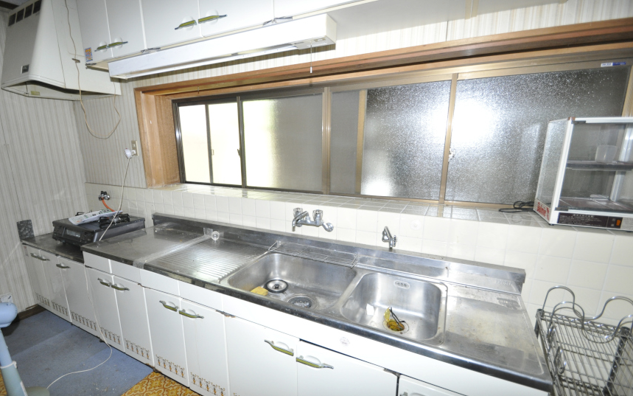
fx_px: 276
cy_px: 209
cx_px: 304
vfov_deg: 71.2
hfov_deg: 97.8
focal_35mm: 16
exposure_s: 1/60
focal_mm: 10
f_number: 4
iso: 800
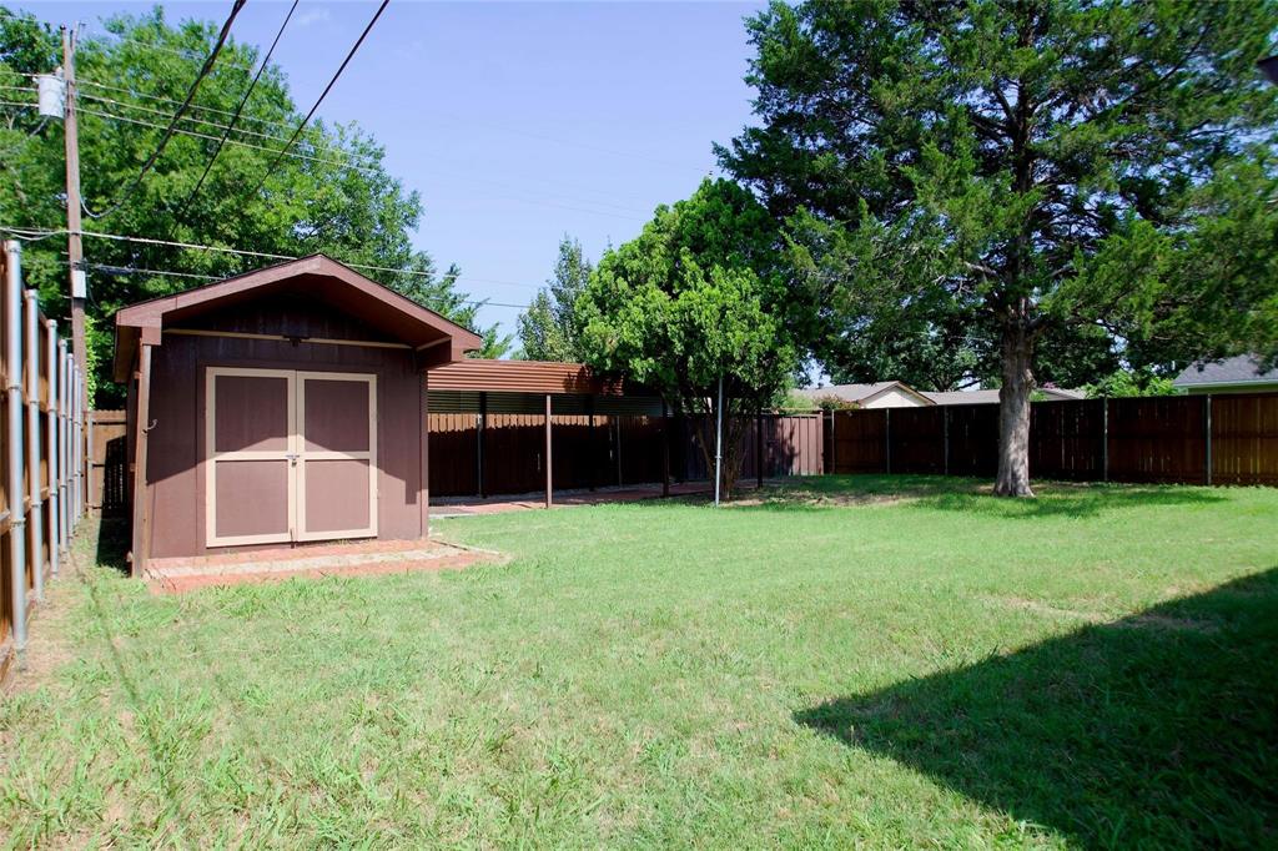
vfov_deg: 59.5
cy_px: 426
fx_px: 745
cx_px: 639
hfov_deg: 81.2
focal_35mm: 21
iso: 160
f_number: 5.6
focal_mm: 14
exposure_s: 1/800
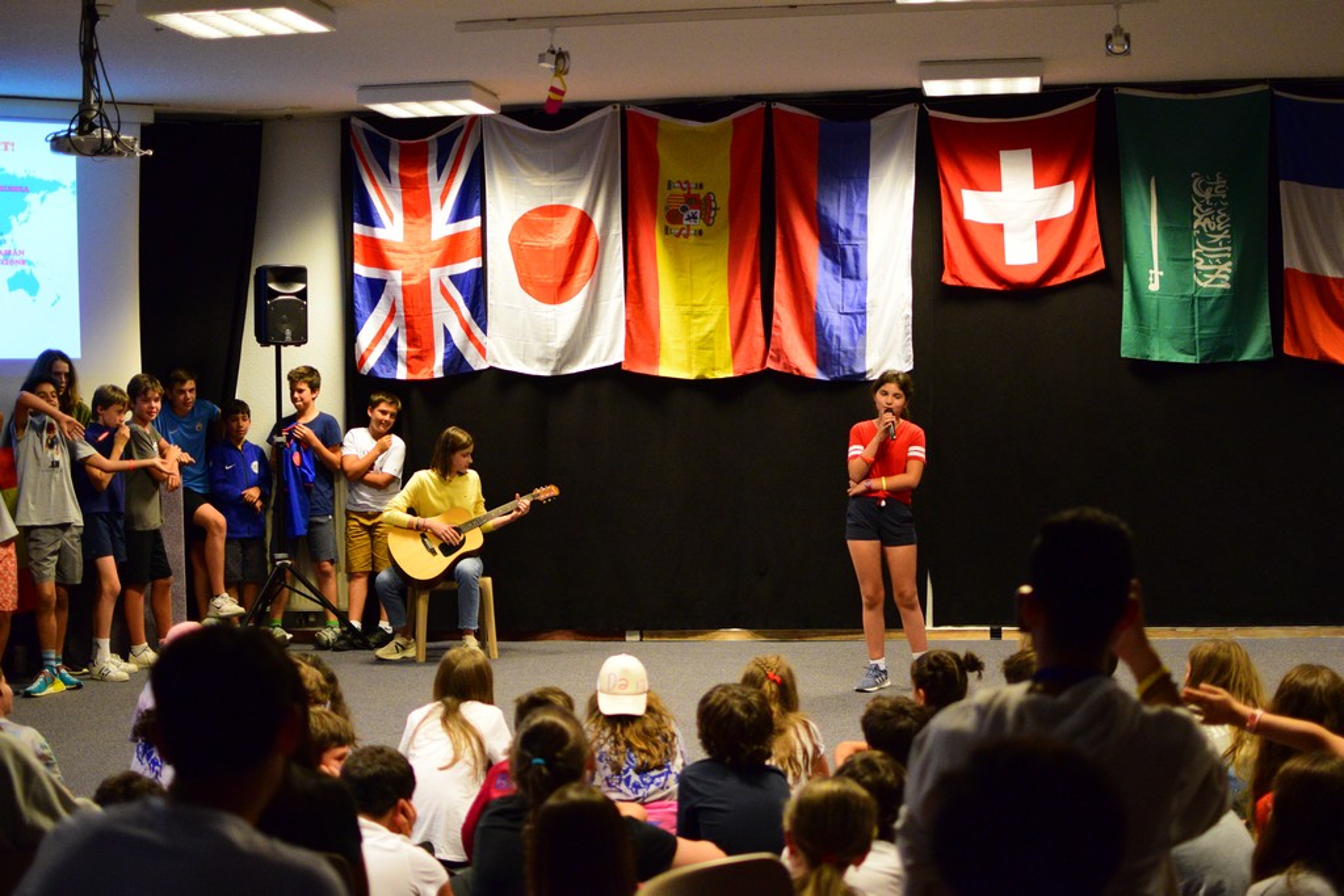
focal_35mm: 52
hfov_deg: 37.8
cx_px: 672
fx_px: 1960
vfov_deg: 25.8
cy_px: 448
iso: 3200
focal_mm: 35
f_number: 1.8
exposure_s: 1/250
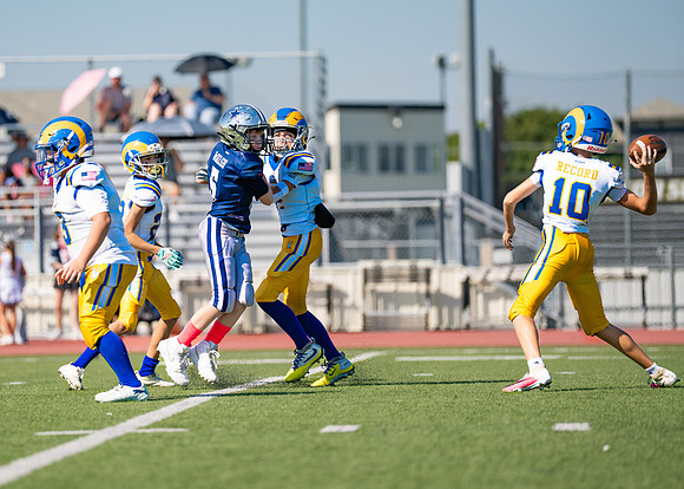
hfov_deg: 8.1
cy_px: 219
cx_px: 251
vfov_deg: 5.8
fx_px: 4812
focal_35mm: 248
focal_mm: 200
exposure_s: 1/2500
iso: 100
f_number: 2.8
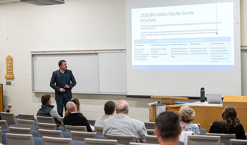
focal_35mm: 77
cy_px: 71
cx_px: 122
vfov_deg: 16.2
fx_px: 509
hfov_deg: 27.3
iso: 1250
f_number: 2.8
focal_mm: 70
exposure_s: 1/500
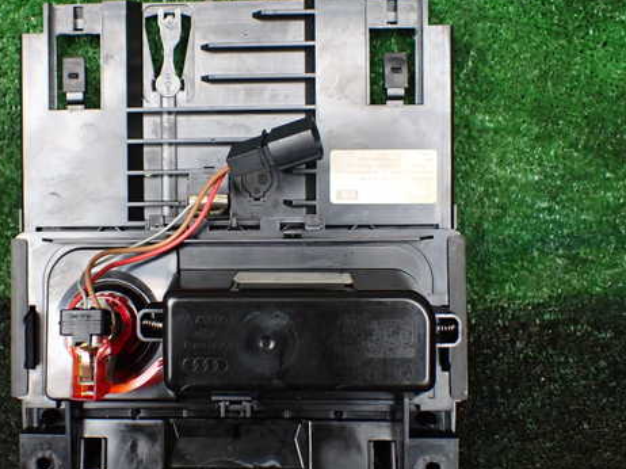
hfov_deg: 47.4
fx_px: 705
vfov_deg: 36.8
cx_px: 233
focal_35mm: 39
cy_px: 236
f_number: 2.3
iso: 500
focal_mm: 5.4
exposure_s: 1/125
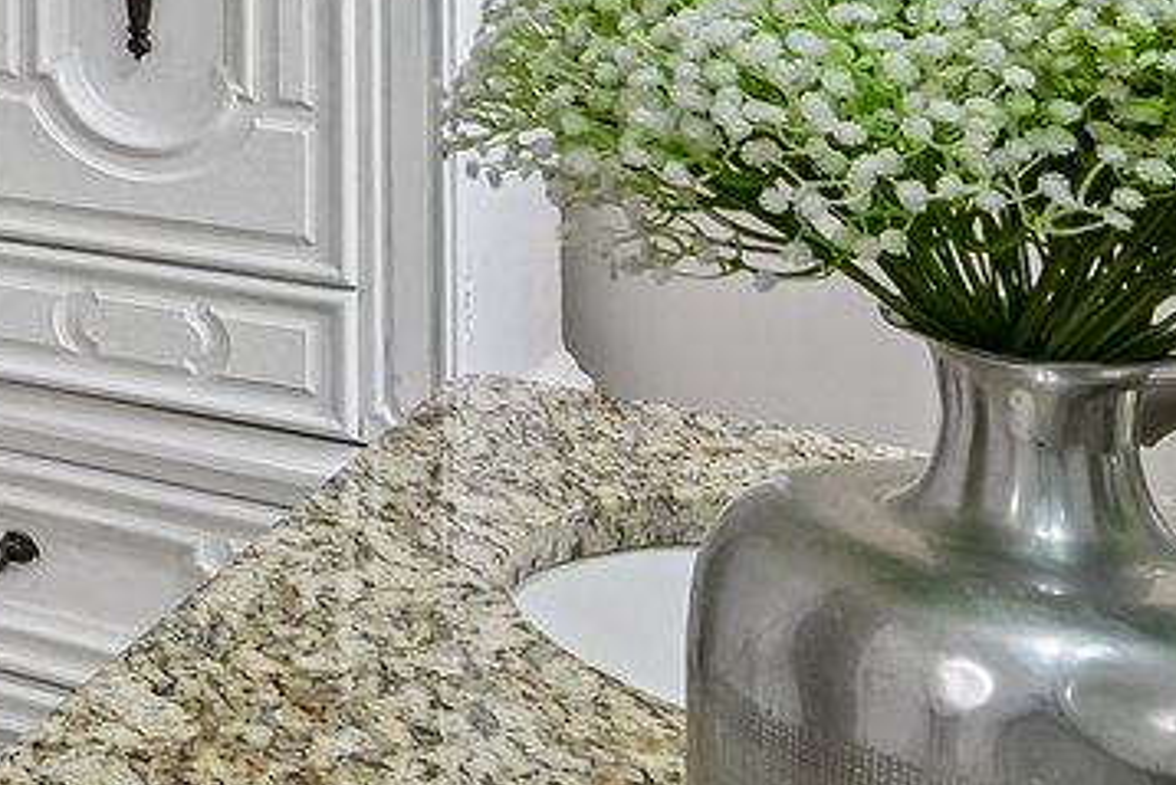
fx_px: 2614
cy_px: -435
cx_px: -1048
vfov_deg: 15.6
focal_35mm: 80
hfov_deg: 18.5
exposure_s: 1/15
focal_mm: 14
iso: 220
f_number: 8
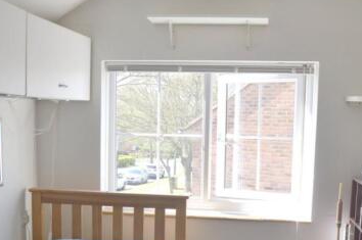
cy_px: 193
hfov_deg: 39.6
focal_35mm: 50
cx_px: 180
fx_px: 502
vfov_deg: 26.4
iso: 100
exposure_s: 1/60
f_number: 5.6
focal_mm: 18
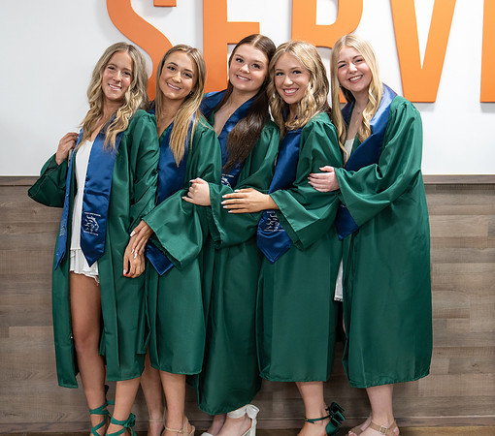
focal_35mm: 61
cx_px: 259
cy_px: 216
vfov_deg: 26.3
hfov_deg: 29.6
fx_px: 936
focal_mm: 50
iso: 640
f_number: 1.2
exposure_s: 1/320
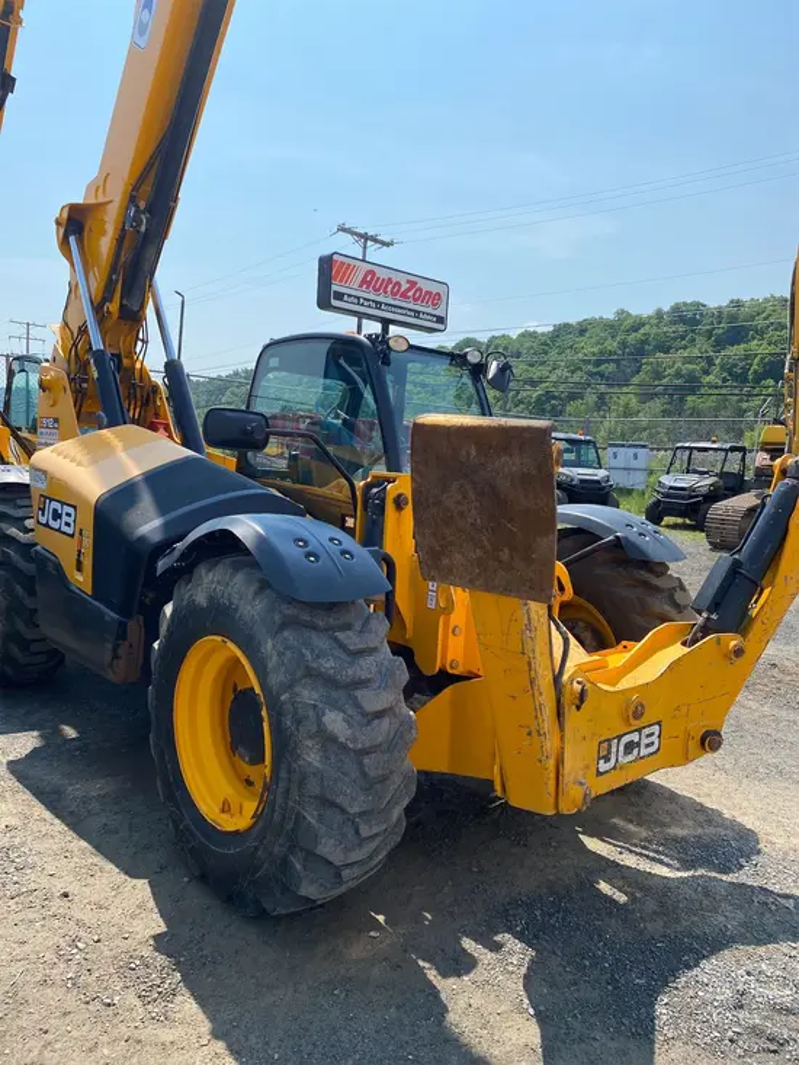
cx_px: 400
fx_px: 800
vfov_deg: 67.3
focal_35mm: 26
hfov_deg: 53.1
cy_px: 532
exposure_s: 1/3731
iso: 32
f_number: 1.8
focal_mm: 4.25
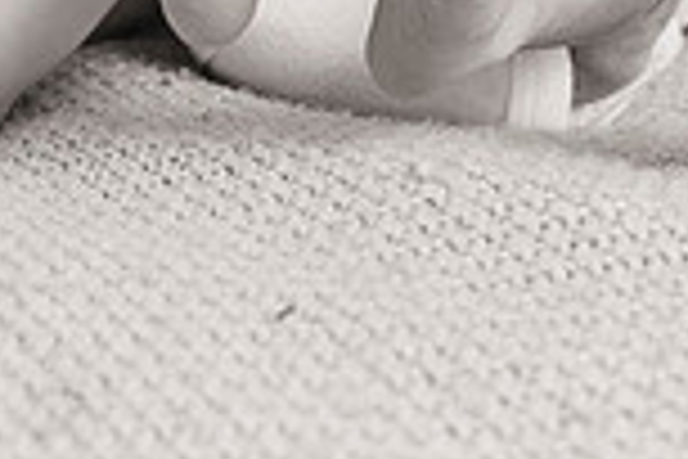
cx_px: 57
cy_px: -94
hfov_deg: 15.5
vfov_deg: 10.3
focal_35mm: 131
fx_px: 2503
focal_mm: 32
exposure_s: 1/125
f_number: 3.5
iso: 200
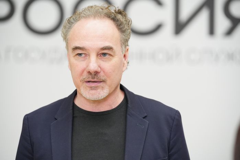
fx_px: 887
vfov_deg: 10.3
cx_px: 120
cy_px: 80
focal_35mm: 133
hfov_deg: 15.4
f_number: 4
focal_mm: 133
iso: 3200
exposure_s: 1/400
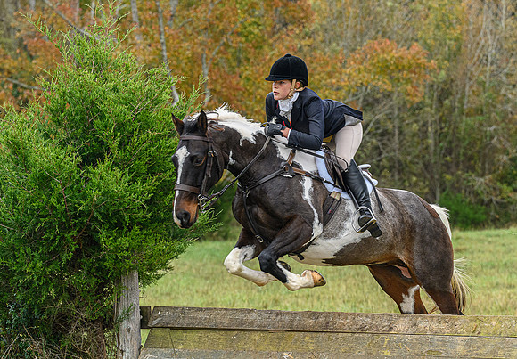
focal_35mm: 140
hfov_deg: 14.5
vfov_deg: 10.1
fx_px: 2031
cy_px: 171
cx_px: 335
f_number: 3.5
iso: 1000
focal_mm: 82
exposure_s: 1/800
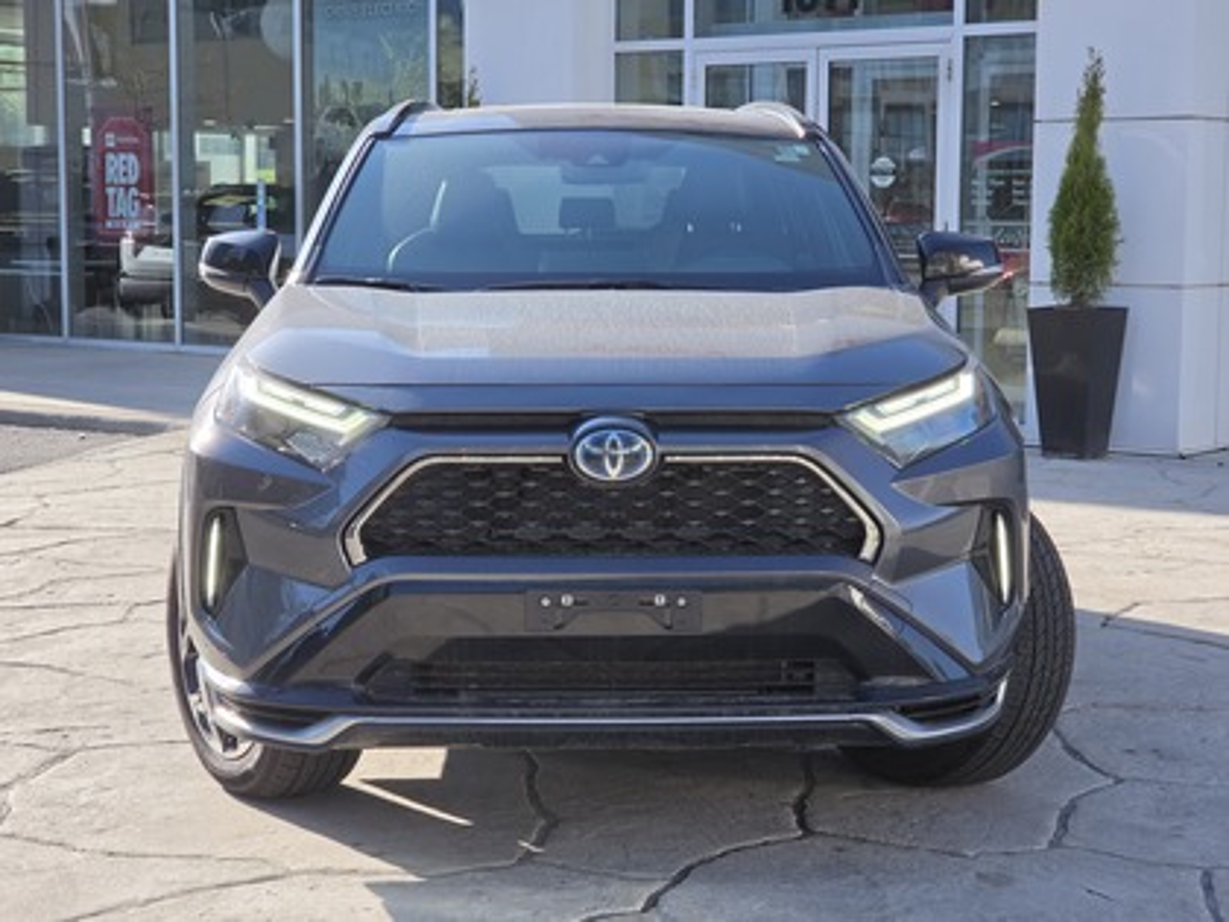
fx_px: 2450
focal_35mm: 69
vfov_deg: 21.3
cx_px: 614
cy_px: 461
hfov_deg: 28.2
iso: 40
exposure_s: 1/719
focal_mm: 7
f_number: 2.4
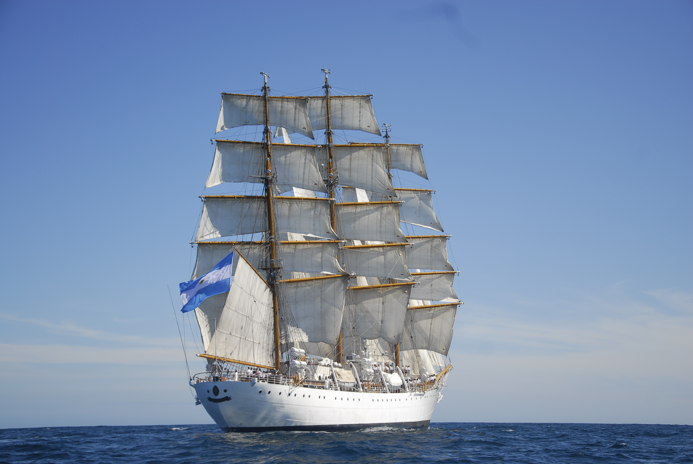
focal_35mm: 60
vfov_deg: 22.7
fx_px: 1156
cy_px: 232
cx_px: 346
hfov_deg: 33.4
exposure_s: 1/640
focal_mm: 40
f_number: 5
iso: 100
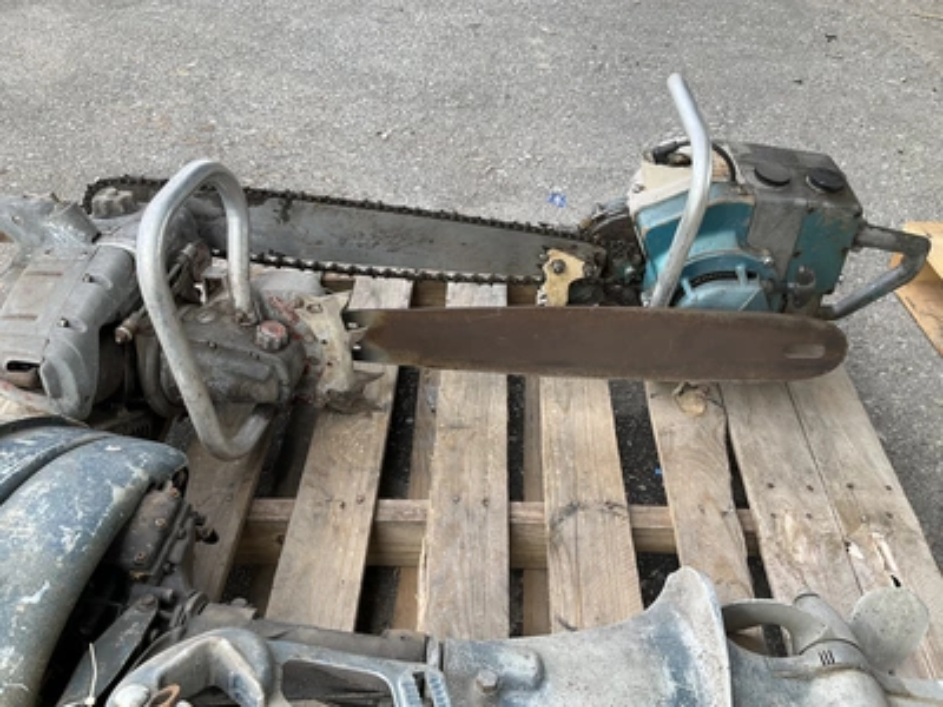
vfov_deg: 48.2
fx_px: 790
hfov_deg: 61.7
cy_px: 354
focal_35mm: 29
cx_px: 472
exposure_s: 1/122
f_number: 1.8
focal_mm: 3
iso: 20
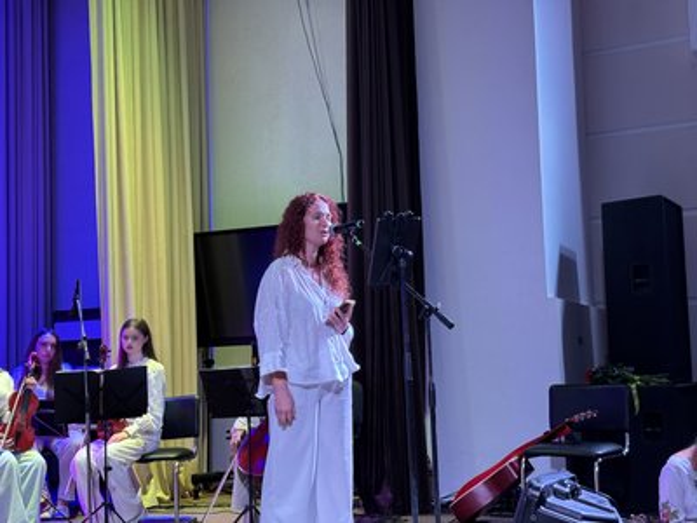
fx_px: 1047
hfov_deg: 36.8
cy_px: 262
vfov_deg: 28.0
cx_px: 348
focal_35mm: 52
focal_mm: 5.96
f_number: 1.6
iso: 160
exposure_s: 1/42
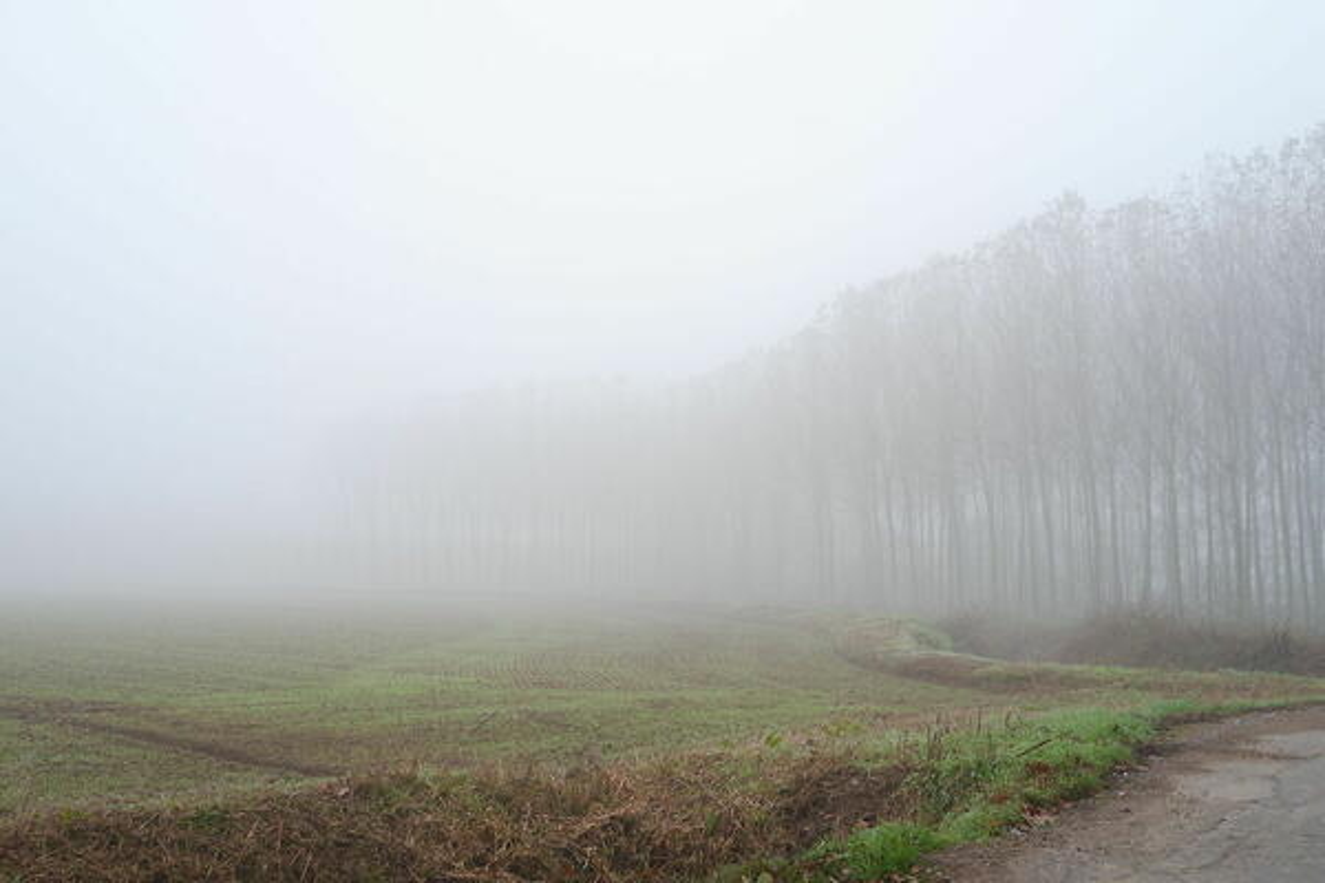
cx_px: 662
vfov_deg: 32.6
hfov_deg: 47.4
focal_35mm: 41
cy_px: 442
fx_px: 1509
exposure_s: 1/40
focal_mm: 27
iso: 200
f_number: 7.1
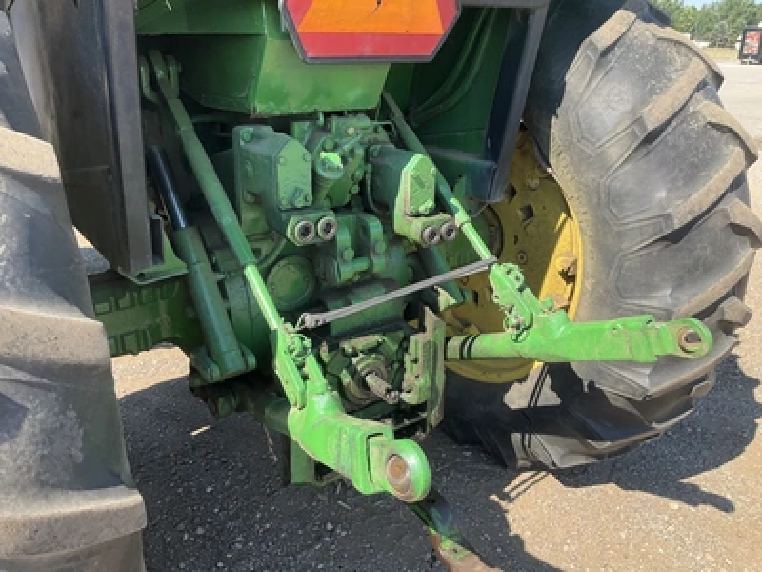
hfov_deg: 61.7
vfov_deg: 48.2
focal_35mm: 29
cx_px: 381
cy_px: 286
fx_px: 638
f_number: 1.8
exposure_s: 1/389
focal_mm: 3
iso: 25
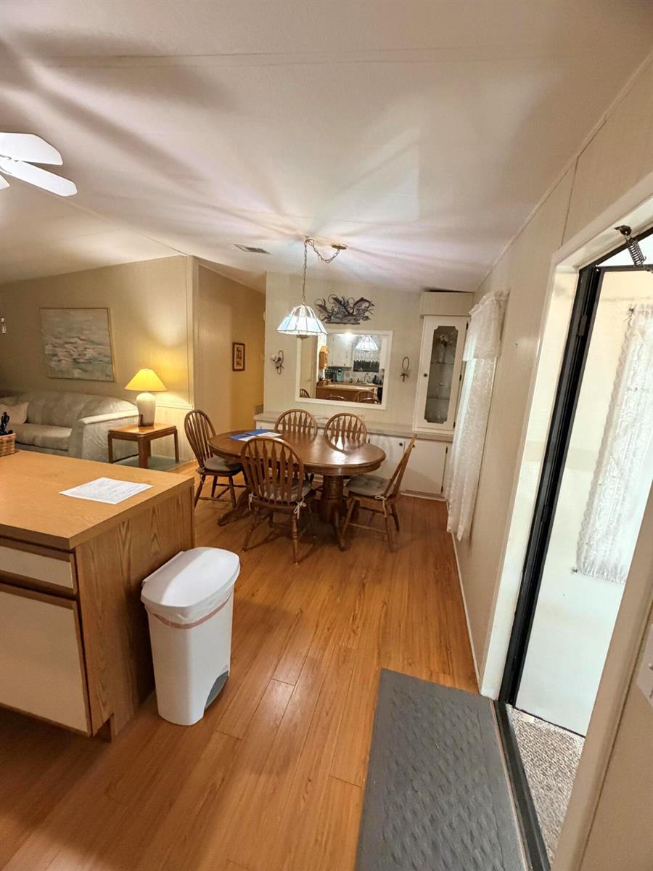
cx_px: 326
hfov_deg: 85.7
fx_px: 352
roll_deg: -2.7
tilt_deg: -11.8
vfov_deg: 102.1
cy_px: 436
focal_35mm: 14
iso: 500
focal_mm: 2.22
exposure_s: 1/60
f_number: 2.2
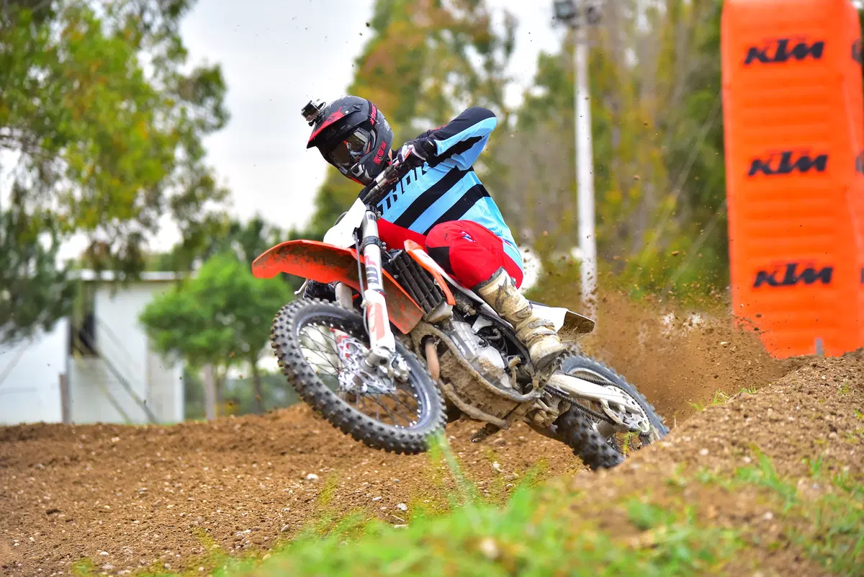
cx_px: 432
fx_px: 3361
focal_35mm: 140
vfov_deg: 9.8
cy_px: 288
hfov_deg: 14.6
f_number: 3.2
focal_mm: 140
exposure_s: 1/1600
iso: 1000
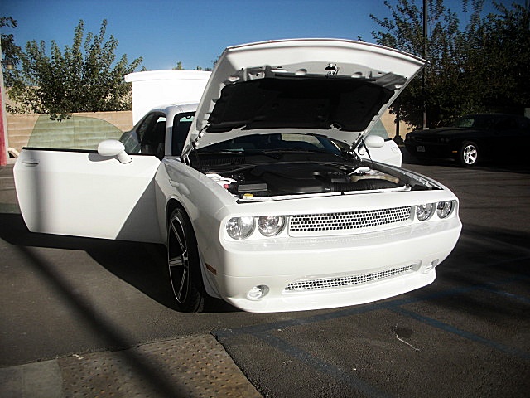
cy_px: 199
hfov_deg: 51.4
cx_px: 265
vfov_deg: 39.7
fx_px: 551
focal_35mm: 36
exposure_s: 1/200
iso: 50
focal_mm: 6.3
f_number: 7.9
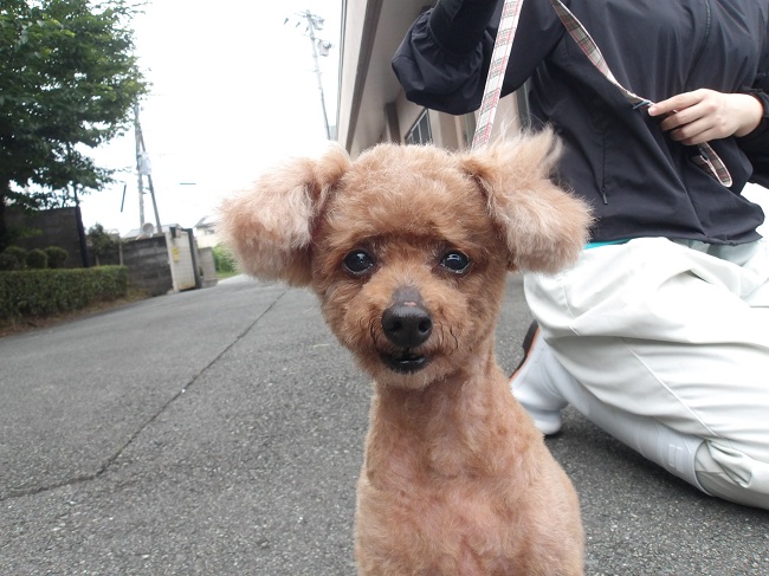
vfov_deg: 51.3
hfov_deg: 65.3
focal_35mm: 27
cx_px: 384
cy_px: 288
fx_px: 600
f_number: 10.4
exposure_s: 1/60
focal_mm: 4.9
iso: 211
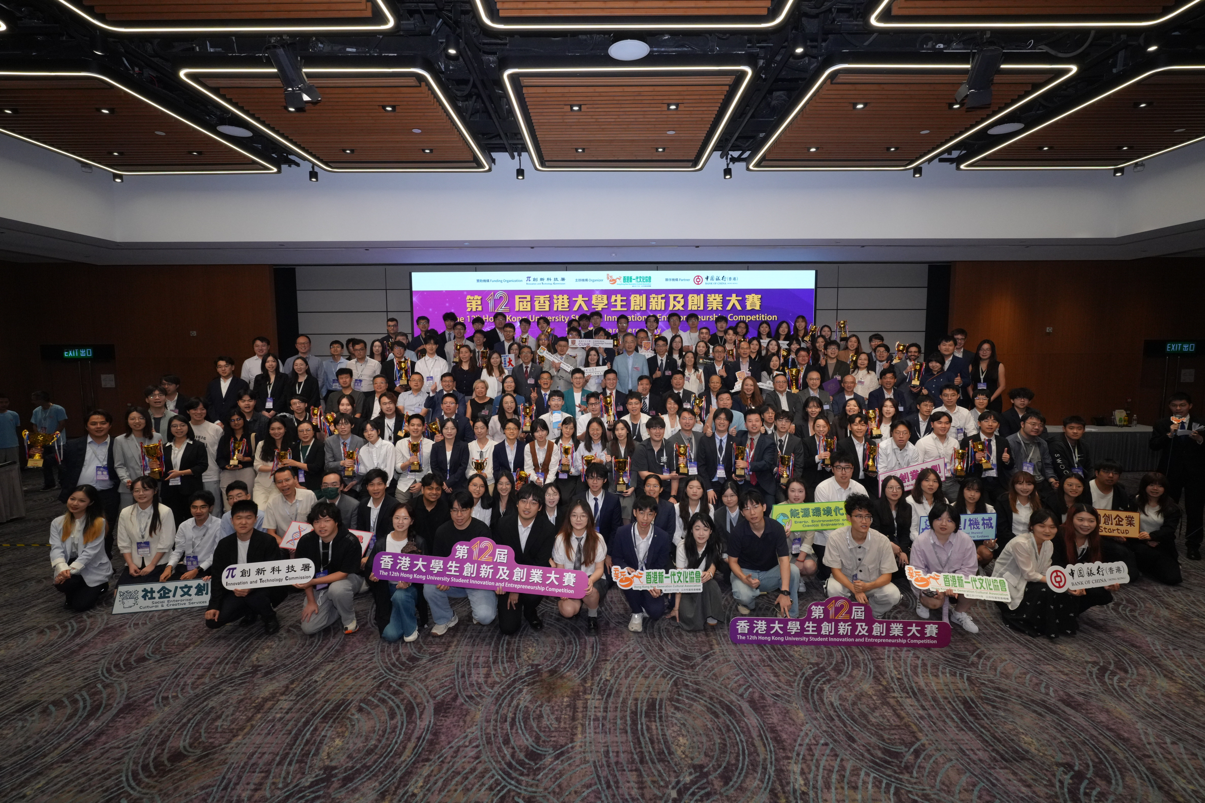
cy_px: 402
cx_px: 602
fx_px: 569
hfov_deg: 93.3
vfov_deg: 70.4
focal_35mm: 17
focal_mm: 17
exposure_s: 1/100
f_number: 9
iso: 2500
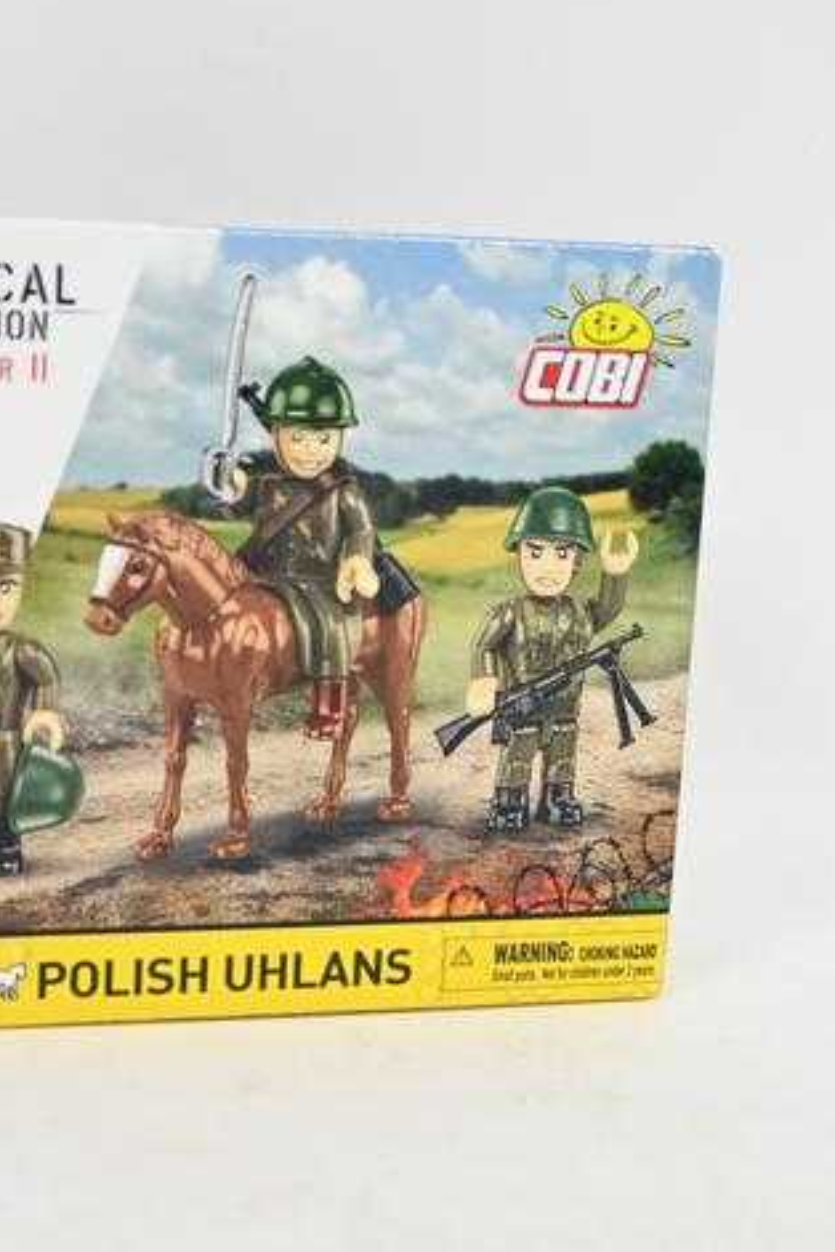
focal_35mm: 56
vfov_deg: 35.6
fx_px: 1953
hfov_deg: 23.9
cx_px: 229
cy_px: 622
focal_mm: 24.5
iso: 400
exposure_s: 1/160
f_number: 4.2
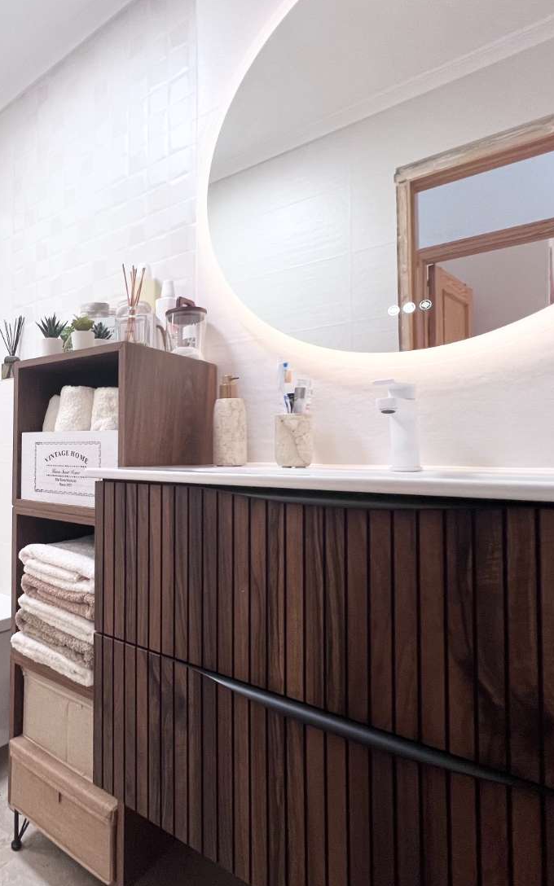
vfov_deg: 88.0
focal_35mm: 19
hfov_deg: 56.2
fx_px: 459
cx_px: 86
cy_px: 439
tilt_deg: +2.0
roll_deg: -0.6
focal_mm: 1.57
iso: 200
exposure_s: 1/100
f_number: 1.8
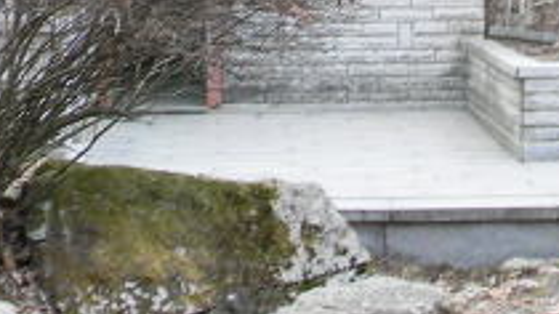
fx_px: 1941
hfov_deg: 16.4
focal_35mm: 131
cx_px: 338
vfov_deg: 9.1
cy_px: -113
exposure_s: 1/7.9
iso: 107
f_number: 3.7
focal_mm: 6.4
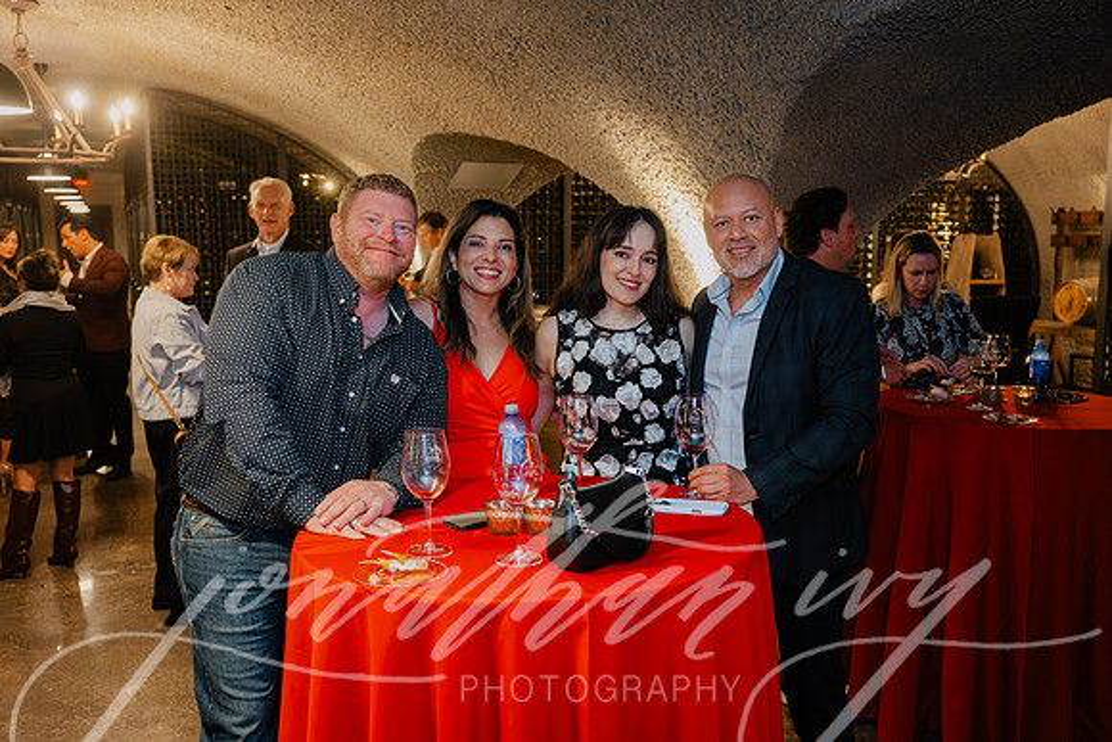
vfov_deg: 40.0
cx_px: 556
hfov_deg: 57.2
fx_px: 1020
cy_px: 371
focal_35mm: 33
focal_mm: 33
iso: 3600
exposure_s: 1/60
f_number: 3.5
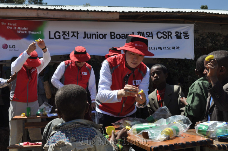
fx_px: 266
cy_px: 76
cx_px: 114
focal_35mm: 42
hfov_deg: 46.5
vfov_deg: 31.8
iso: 400
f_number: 10
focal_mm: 28
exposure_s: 1/1000
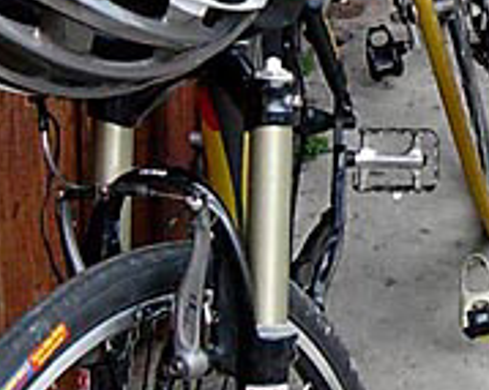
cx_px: 462
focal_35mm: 121
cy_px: -98
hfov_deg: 15.7
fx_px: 1750
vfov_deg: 12.4
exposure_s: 1/209
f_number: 2.7
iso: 70
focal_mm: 5.6
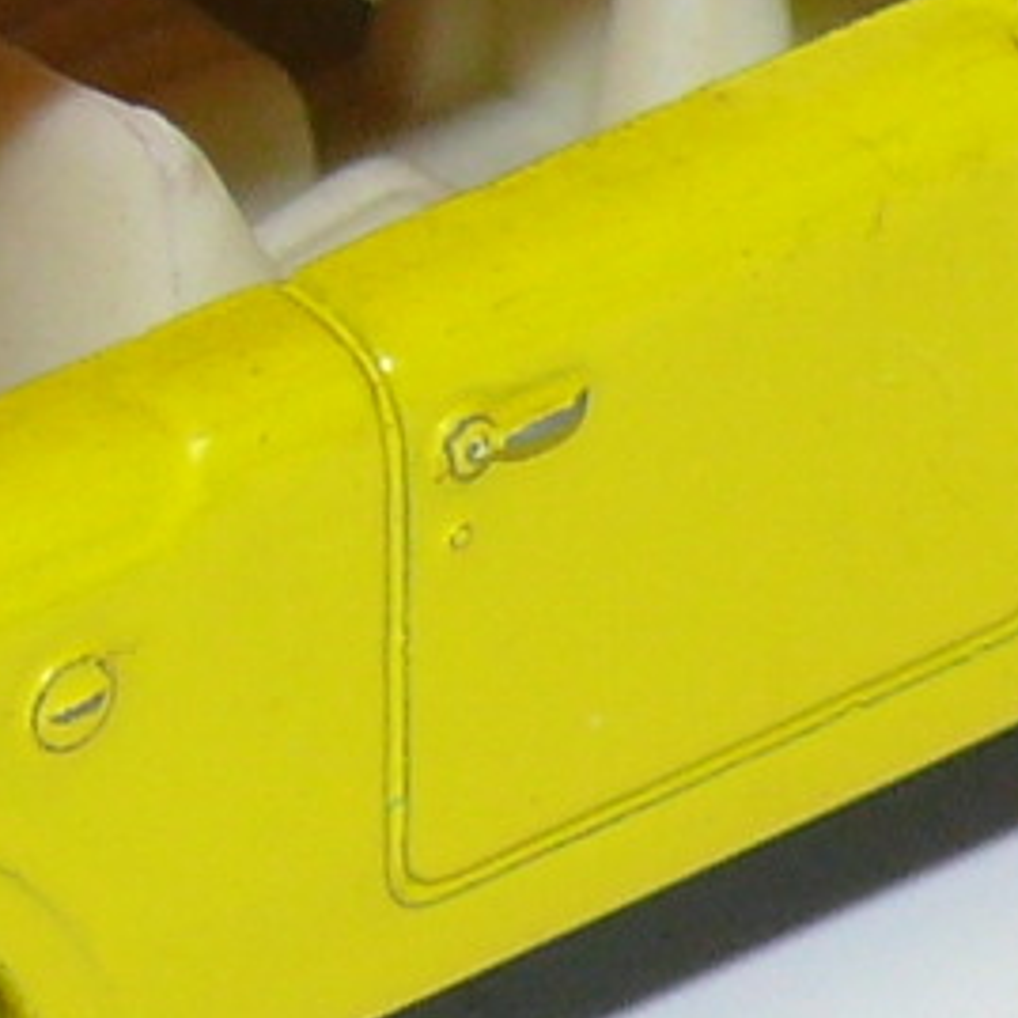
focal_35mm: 537
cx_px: -15
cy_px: 212
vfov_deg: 3.3
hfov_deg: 3.3
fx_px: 17867
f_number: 4
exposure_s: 1/30
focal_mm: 13.3
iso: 100
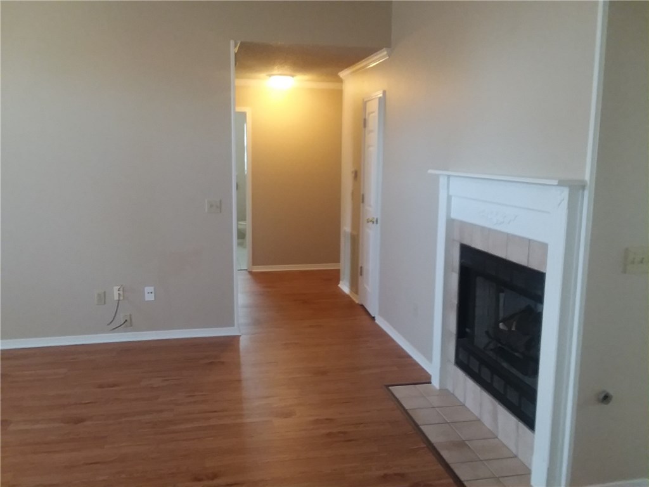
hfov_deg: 61.7
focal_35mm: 29
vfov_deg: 48.2
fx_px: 544
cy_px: 244
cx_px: 324
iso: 160
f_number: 1.9
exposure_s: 1/24
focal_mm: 2.47
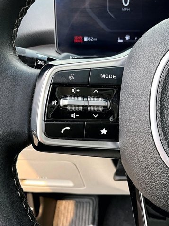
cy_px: 113
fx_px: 254
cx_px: 114
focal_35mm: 39
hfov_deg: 36.4
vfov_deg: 47.9
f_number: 1.8
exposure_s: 1/122
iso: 25
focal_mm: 3
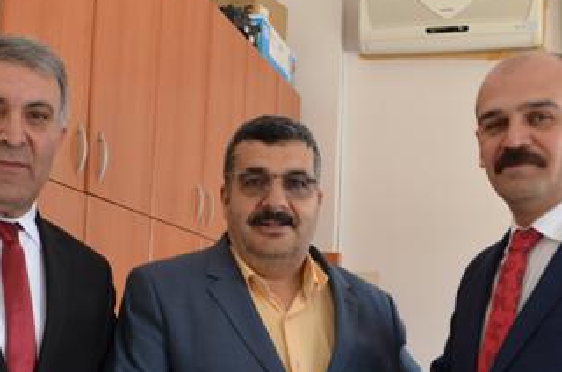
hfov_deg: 33.4
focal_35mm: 60
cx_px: 246
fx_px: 935
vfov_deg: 22.3
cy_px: 290
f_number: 4.8
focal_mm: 20
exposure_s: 1/90
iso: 400
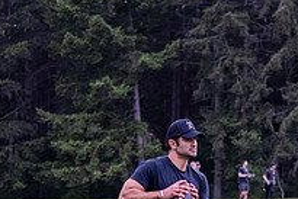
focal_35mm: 344
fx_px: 2849
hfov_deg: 6.0
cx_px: 234
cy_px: 225
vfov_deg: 4.0
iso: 2500
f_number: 2.8
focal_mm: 57
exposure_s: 1/1250
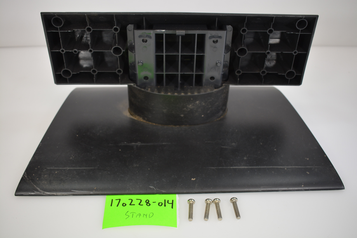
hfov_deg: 49.5
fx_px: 387
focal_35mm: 39
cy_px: 119
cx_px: 178
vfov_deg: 34.2
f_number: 4.5
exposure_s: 1/80
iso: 400
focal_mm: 26
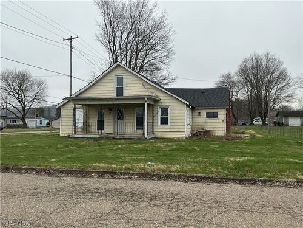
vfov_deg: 48.2
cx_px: 152
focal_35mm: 29
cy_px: 114
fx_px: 254
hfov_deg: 61.7
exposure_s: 1/657
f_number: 1.8
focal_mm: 3
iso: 25
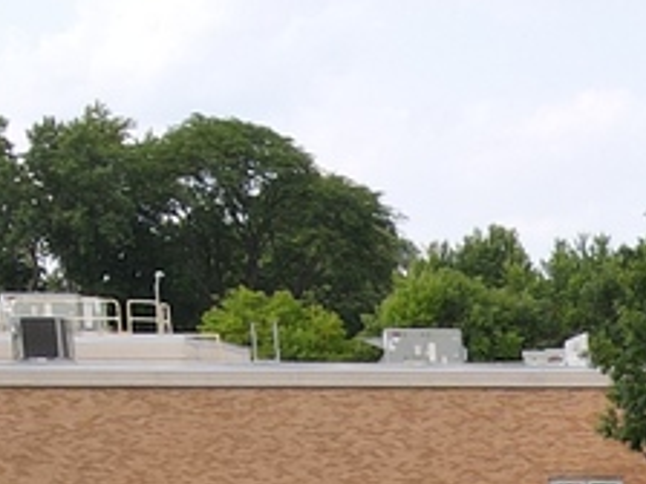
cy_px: 1247
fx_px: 2874
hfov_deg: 11.7
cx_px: 1205
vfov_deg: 8.6
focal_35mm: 154
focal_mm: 4.5
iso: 100
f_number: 2.8
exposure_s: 1/320
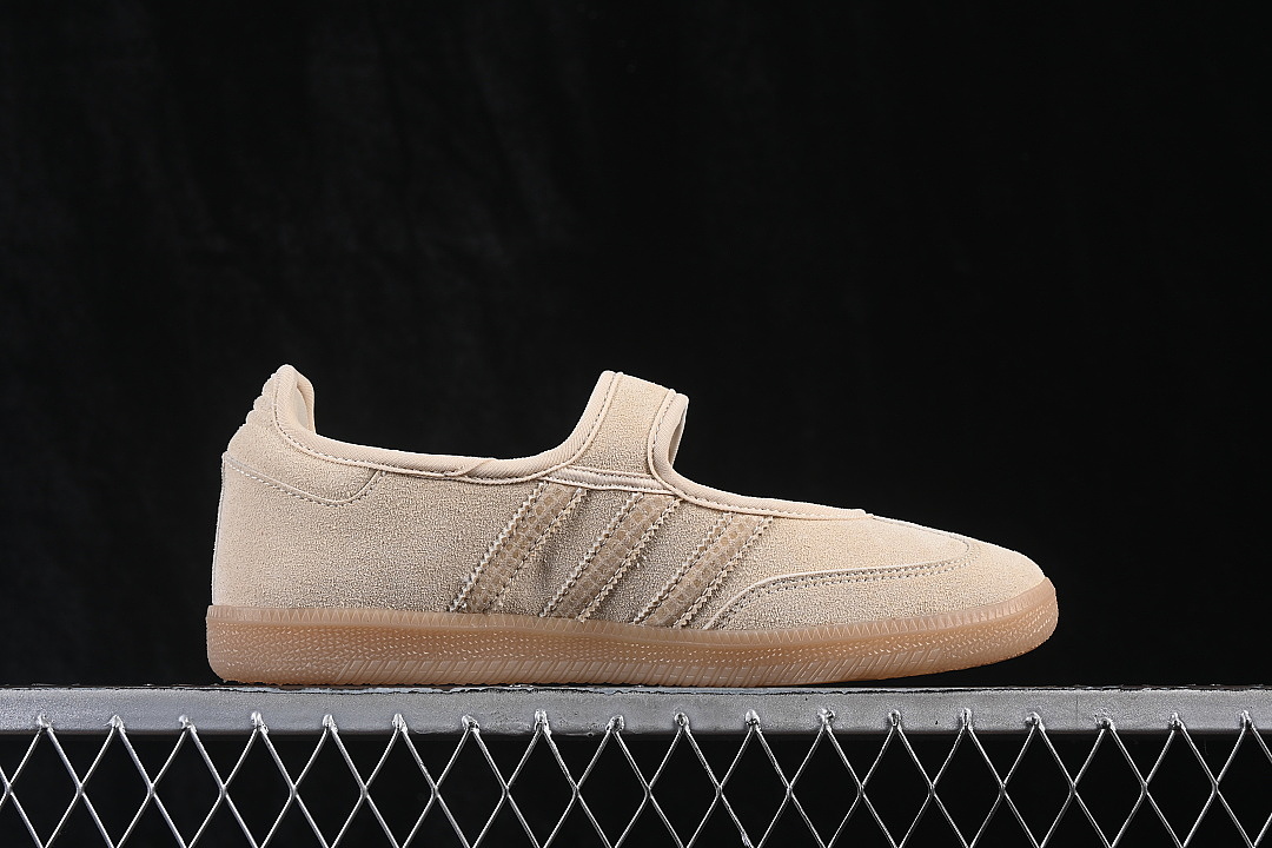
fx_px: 2650
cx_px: 636
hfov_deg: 27.0
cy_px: 424
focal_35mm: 75
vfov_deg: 18.2
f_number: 8
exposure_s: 1/80
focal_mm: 50
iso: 160
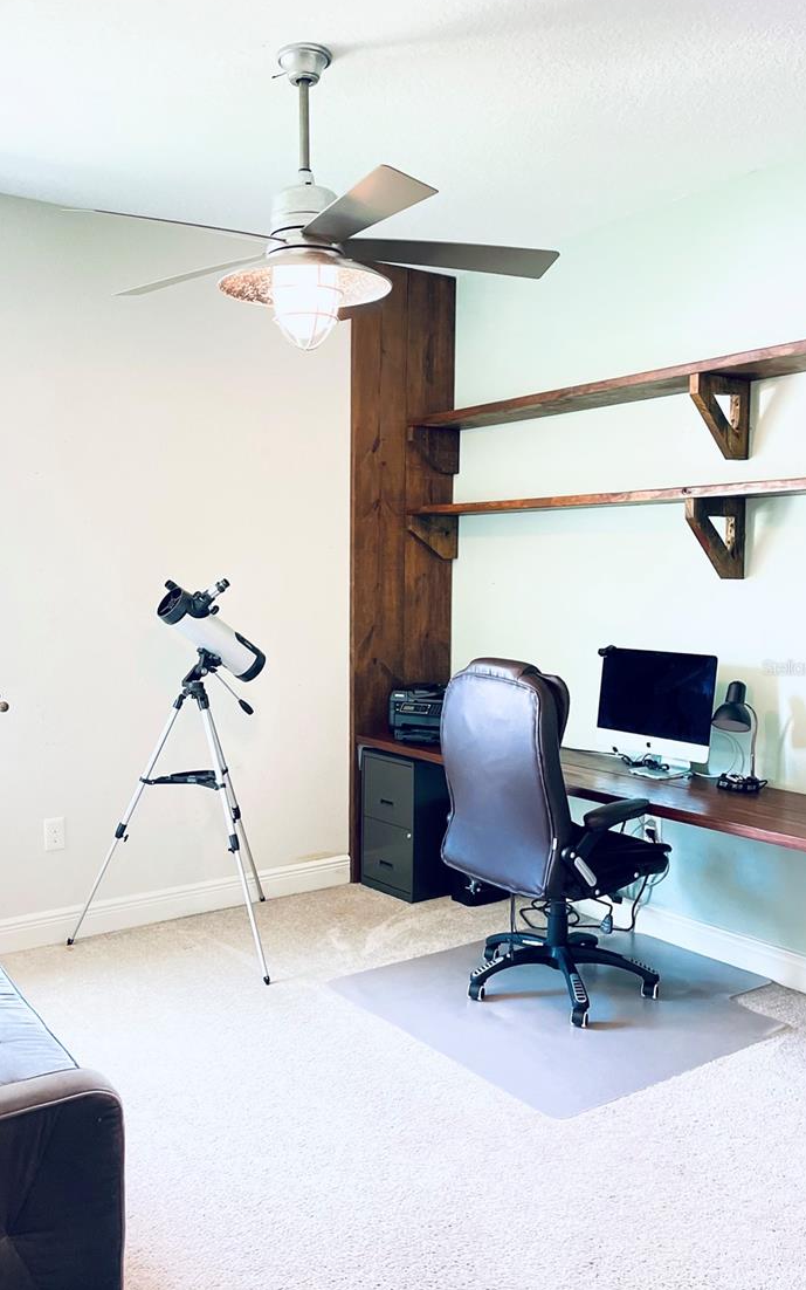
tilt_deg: -5.3
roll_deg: +1.0
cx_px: 319
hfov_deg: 41.6
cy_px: 667
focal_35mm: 30
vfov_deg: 62.9
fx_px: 1054
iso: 500
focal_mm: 4.2
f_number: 1.6
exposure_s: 1/40
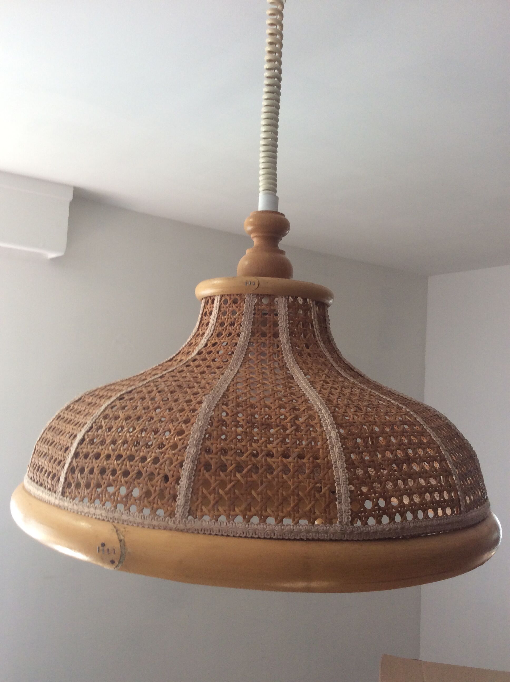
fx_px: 630
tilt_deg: +3.9
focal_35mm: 32
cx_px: 255
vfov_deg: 56.9
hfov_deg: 44.1
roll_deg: -2.8
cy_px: 341
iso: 40
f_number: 2.4
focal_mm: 3.3
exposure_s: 1/50
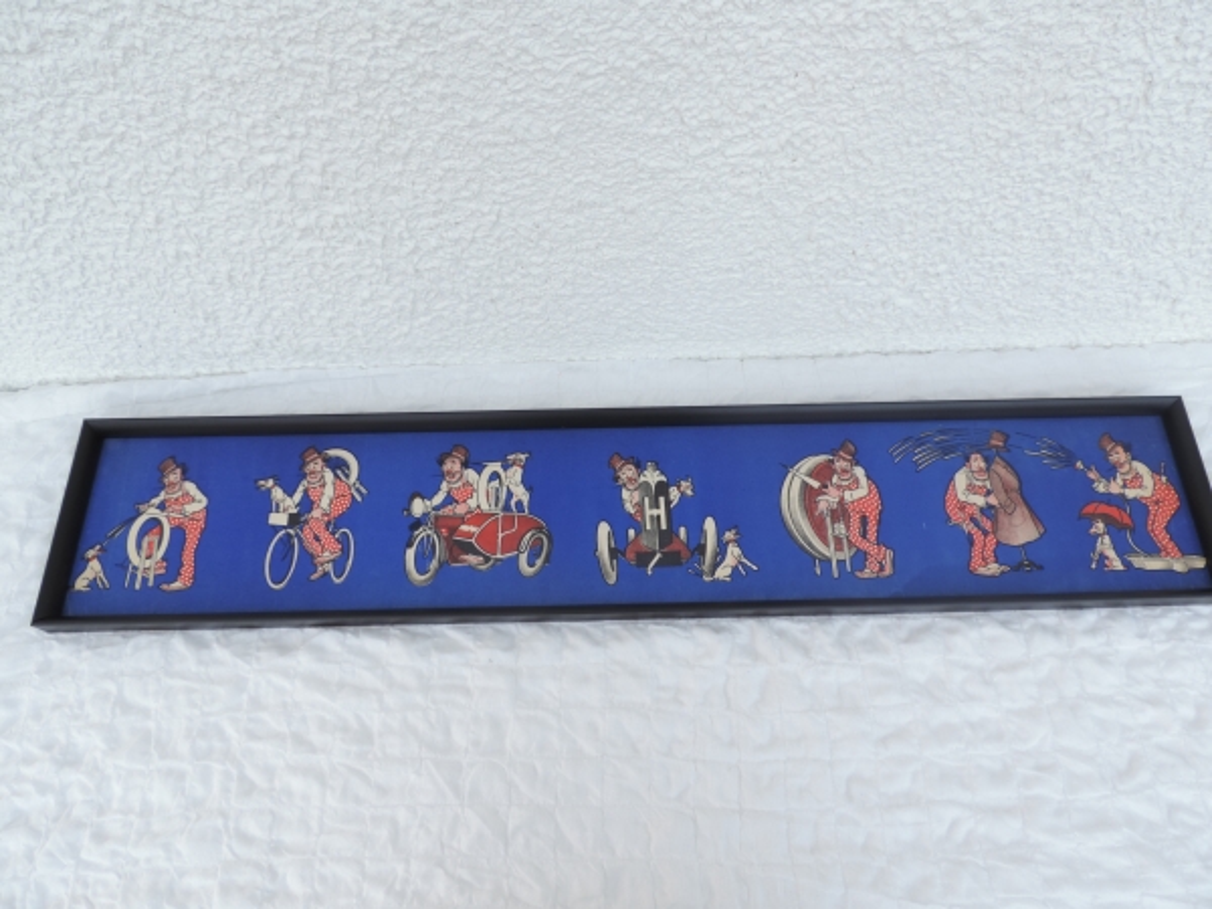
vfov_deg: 56.8
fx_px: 840
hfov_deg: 71.6
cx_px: 606
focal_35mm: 24
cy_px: 454
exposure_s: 1/100
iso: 80
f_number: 3.3
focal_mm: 4.3
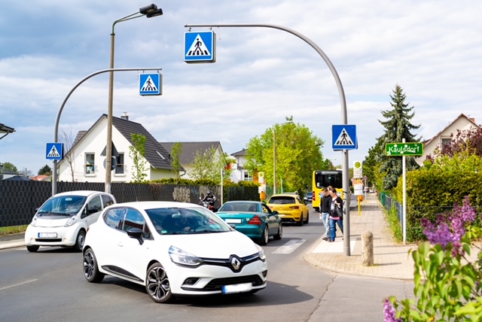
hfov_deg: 48.4
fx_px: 536
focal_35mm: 40
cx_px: 241
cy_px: 161
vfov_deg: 33.5
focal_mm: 40
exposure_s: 1/320
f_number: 7.1
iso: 100
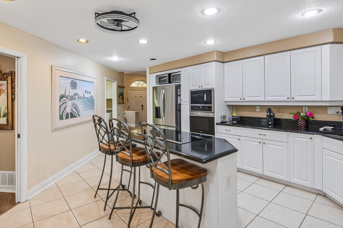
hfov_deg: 89.9
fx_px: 171
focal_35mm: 18
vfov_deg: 67.3
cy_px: 104
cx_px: 164
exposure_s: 1/25
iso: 400
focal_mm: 16
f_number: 8
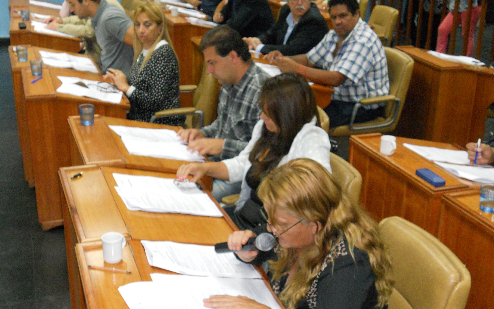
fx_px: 660
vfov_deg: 26.3
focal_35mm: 49
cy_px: 183
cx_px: 246
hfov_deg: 41.0
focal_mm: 8.2
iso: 500
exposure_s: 1/30
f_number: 4.3
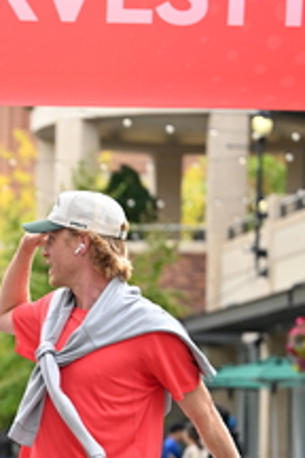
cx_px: -75
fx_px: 2389
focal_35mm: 188
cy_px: 380
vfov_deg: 10.9
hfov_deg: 7.2
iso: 640
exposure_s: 1/2000
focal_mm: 74
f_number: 2.8
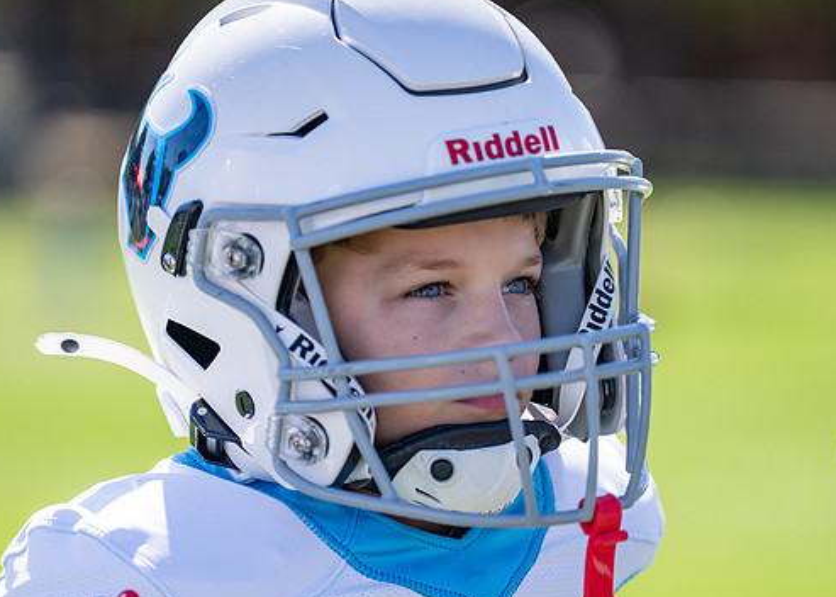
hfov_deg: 8.4
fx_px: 5674
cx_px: 420
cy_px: 318
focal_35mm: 239
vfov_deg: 6.0
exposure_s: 1/1600
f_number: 2.8
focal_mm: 175
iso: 200
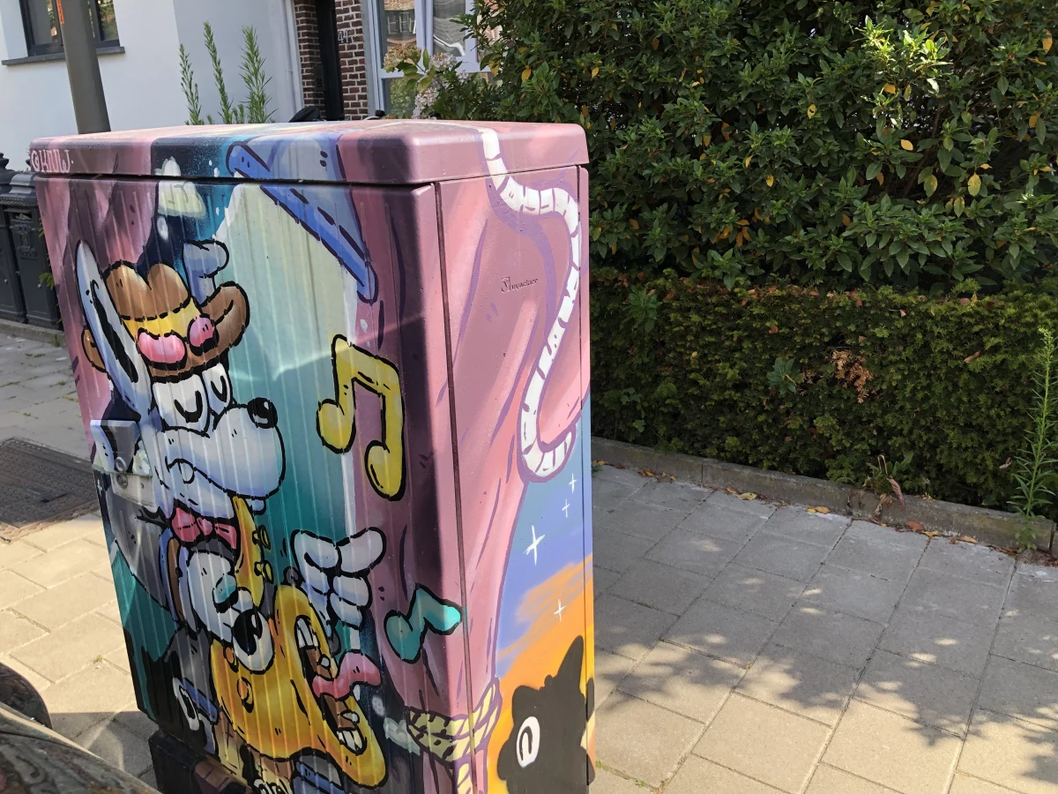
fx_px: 856
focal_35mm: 28
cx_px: 529
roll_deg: +2.9
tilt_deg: -17.2
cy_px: 397
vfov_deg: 49.7
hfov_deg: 63.4
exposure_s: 1/585
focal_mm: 4
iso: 20
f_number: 1.8
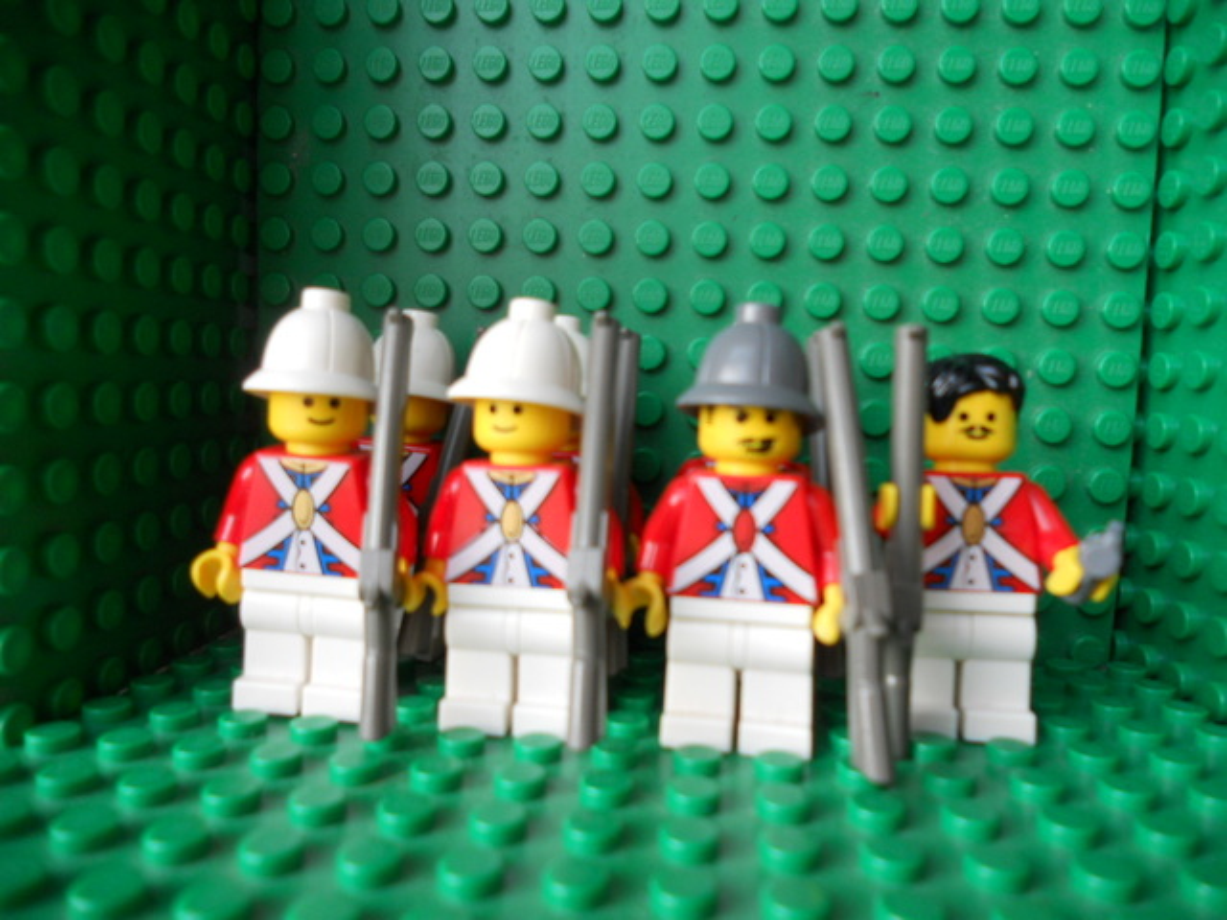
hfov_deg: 65.3
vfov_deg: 51.4
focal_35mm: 27
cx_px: 614
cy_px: 460
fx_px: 957
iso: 80
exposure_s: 1/60
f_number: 3.2
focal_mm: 4.9
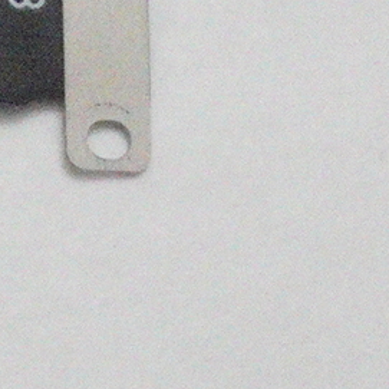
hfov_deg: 4.5
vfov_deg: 4.6
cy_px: -257
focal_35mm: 376
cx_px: -772
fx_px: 4780
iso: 12800
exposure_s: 1/200
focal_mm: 32
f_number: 5.6
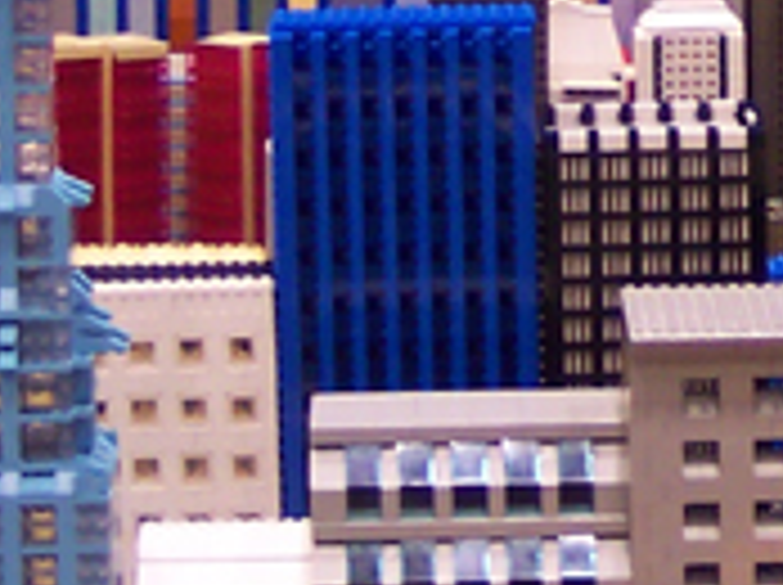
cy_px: -52
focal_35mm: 219
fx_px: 4947
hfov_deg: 8.9
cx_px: 1094
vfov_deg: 6.7
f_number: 2.8
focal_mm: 8
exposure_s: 1/30
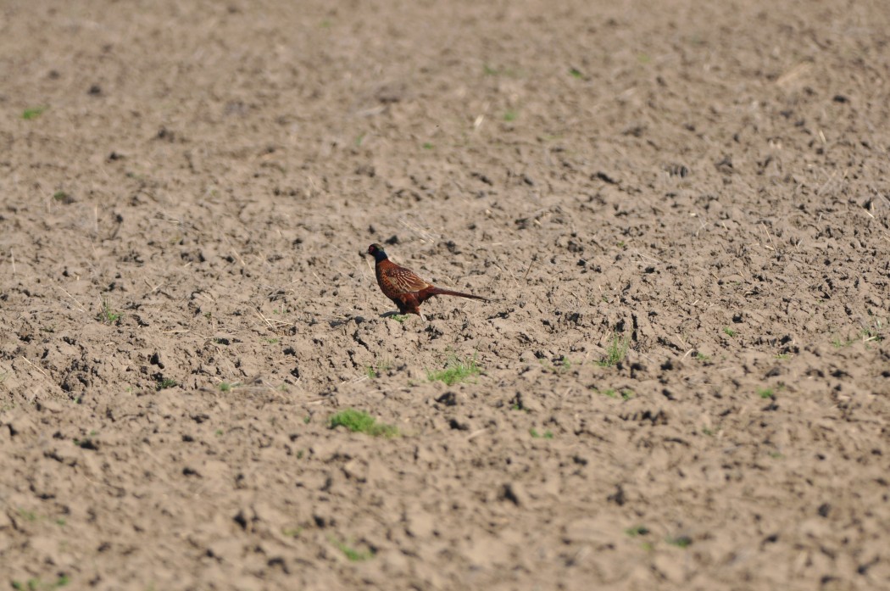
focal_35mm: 630
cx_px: 445
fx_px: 15553
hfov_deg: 3.3
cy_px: 296
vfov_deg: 2.2
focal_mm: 420
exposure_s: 1/1000
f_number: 5.6
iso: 200
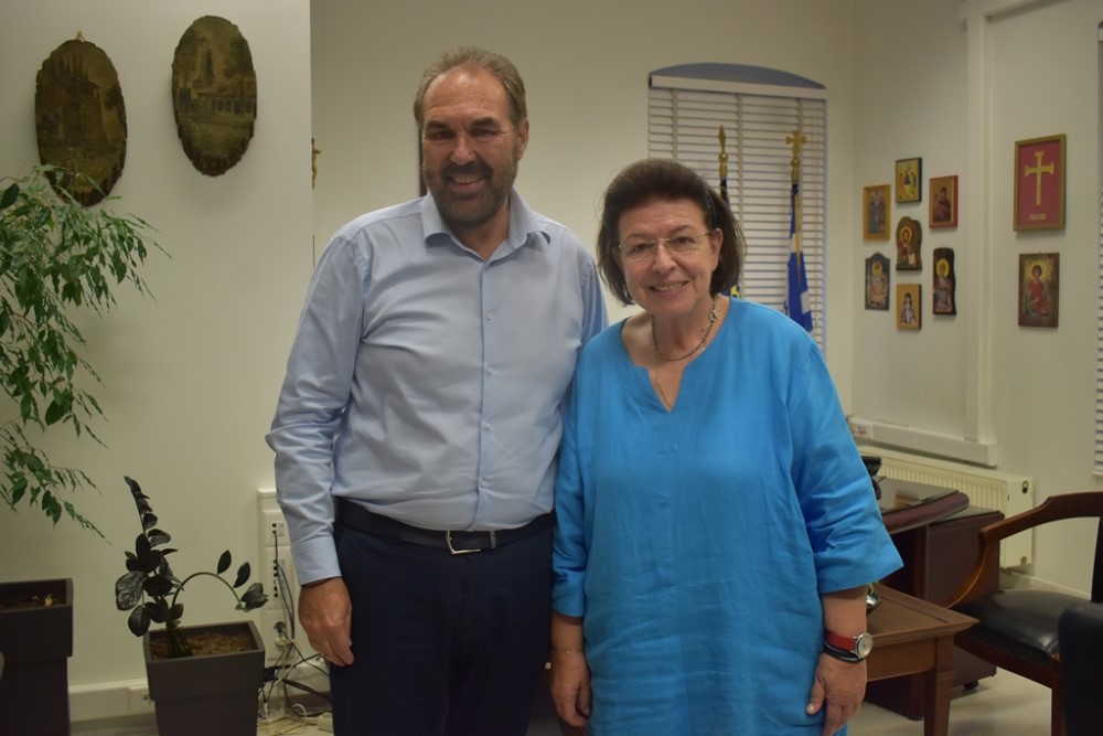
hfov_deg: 53.1
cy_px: 368
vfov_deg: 36.9
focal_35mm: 36
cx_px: 552
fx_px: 1103
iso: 1000
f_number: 4
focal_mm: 24
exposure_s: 1/125
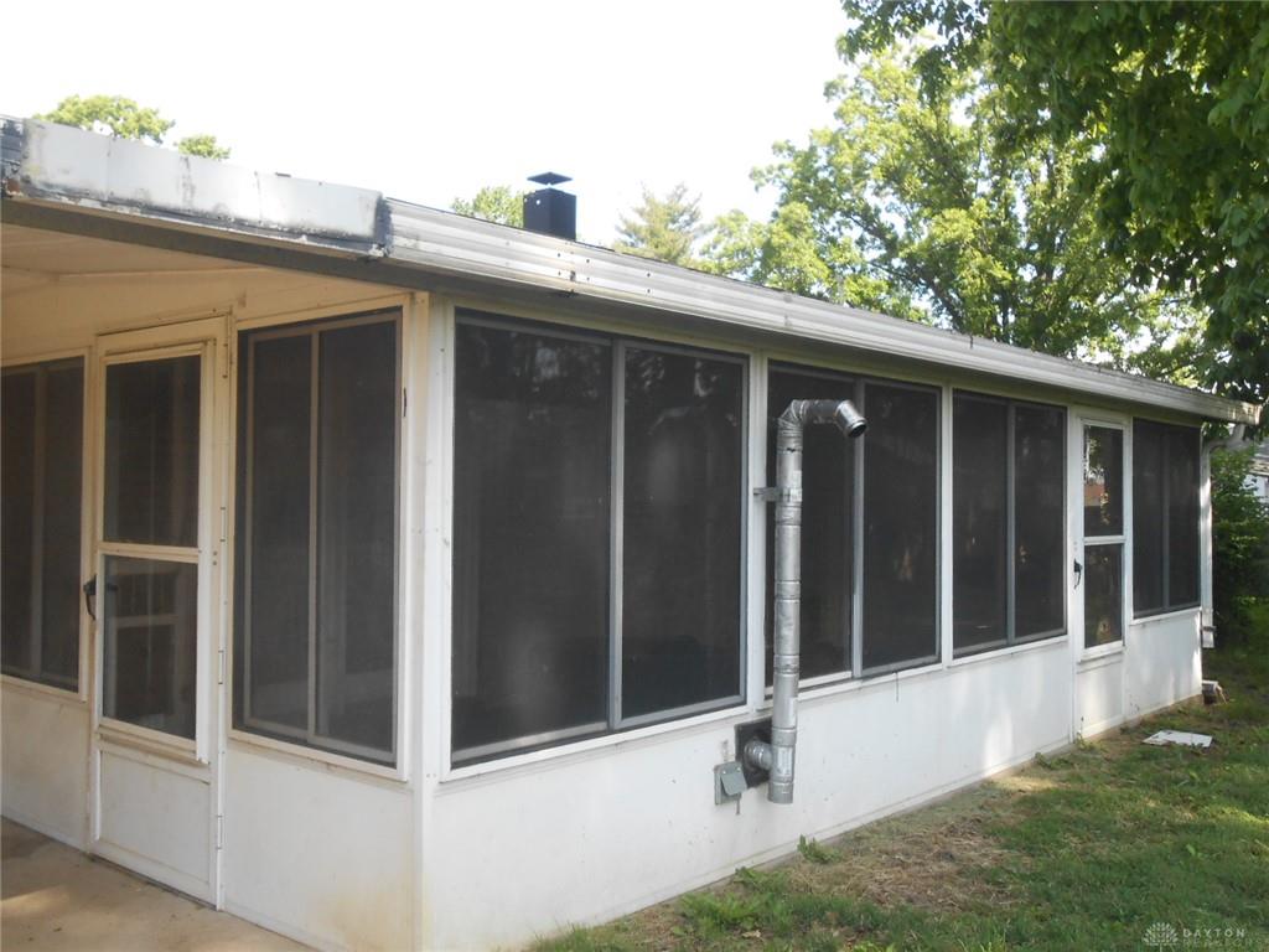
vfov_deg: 41.8
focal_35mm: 34
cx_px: 634
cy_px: 476
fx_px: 1246
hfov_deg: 54.0
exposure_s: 1/250
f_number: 3.9
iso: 200
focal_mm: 6
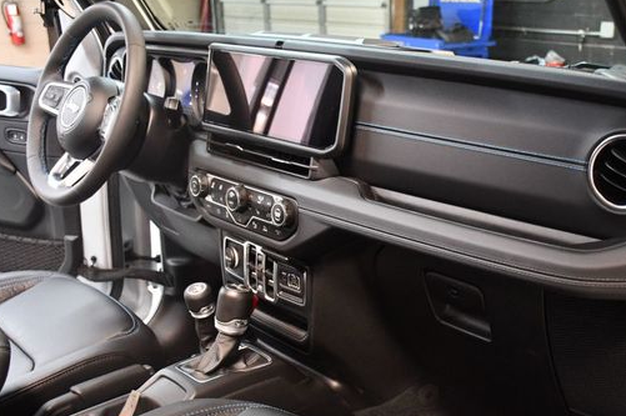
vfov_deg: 29.1
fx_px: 799
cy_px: 252
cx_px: 365
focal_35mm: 46
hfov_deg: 42.6
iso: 5000
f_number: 3.8
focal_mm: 24
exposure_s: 1/60
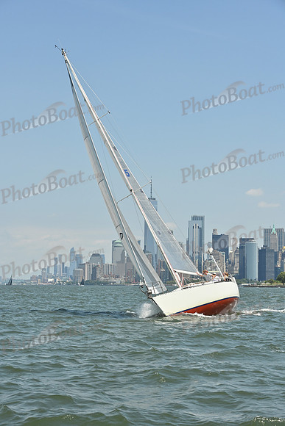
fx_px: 831
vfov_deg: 28.8
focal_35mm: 70
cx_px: 142
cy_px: 213
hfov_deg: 19.5
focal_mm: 70
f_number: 10
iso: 320
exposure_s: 1/1250
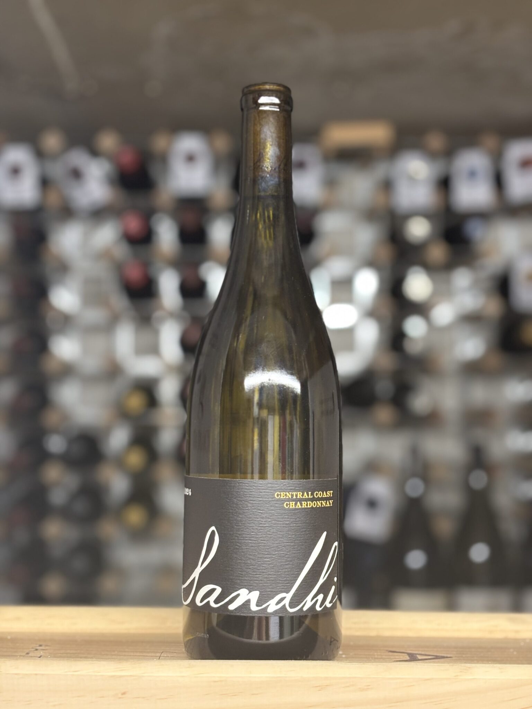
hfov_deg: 28.0
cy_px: 354
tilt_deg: +3.4
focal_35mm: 52
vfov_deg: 36.8
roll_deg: +0.6
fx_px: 1066
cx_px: 266
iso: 160
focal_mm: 5.96
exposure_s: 1/33
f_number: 1.6
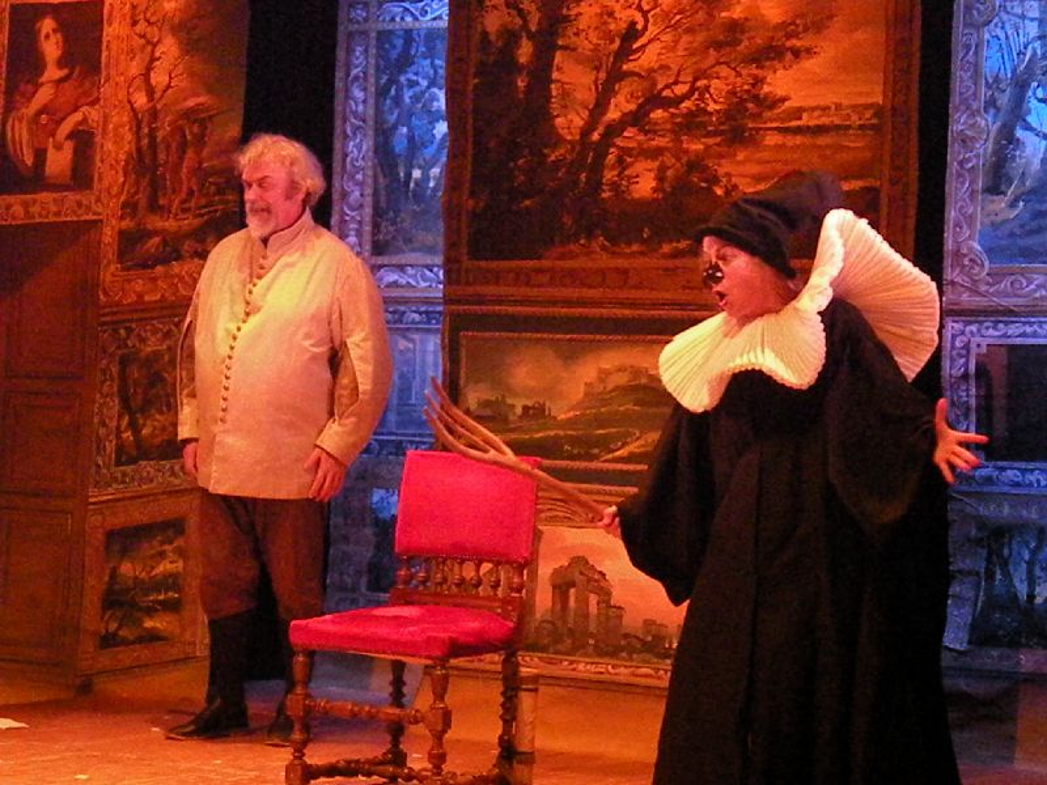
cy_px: 392
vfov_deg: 15.9
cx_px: 524
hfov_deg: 21.1
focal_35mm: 93
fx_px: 2813
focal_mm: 16.4
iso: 3200
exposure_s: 1/250
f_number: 4
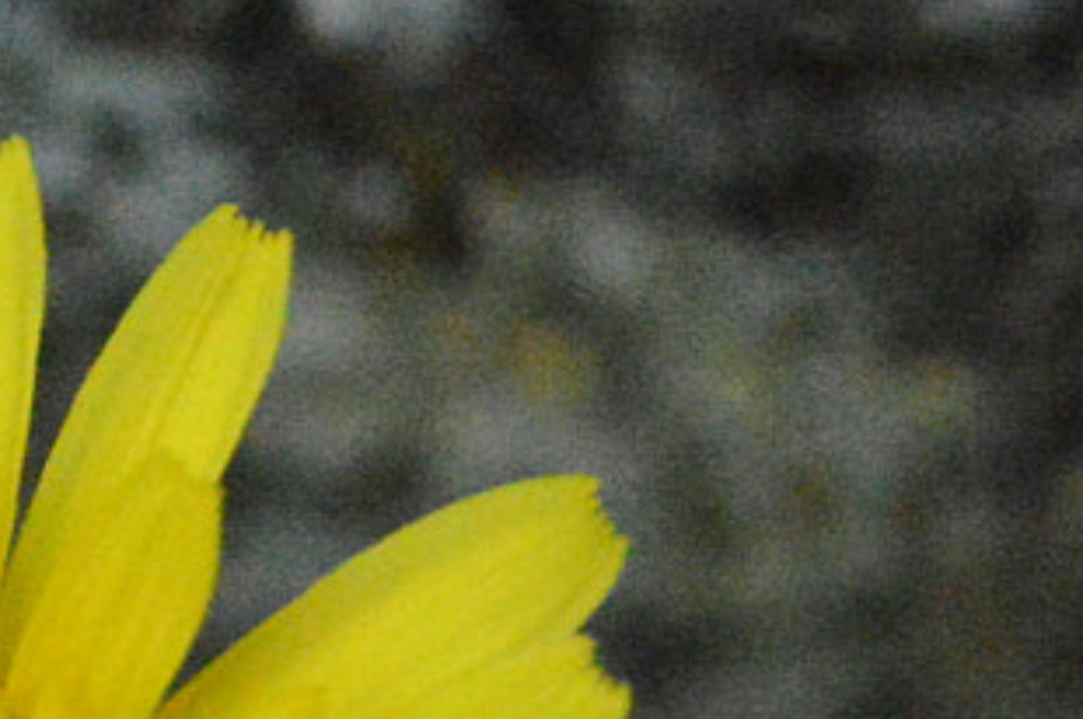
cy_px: 939
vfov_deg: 3.2
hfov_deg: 4.8
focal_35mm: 426
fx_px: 12789
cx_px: -304
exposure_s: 1/4000
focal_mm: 55
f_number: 8
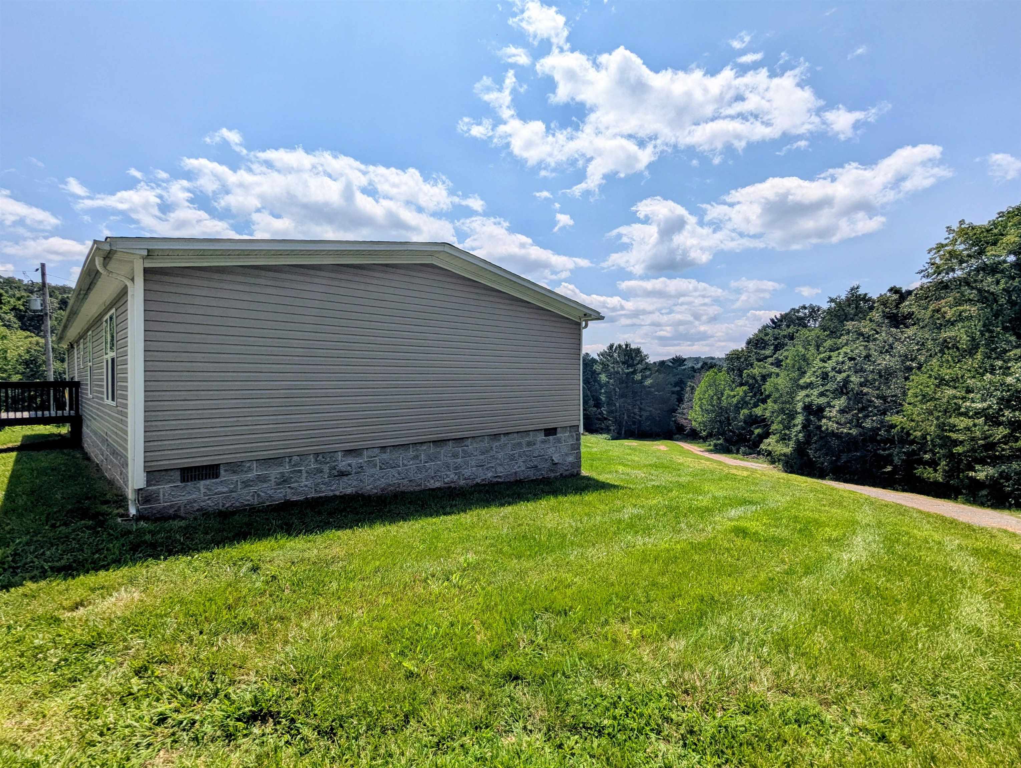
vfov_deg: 78.2
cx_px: 510
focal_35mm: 16
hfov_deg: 94.4
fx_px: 473
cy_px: 384
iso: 49
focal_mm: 2.35
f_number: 2.2
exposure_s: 1/3175
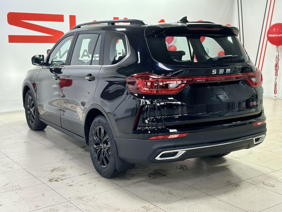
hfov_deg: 39.7
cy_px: 106
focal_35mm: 48
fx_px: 391
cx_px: 141
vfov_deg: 30.3
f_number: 1.78
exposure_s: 1/50
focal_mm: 6.86
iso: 160
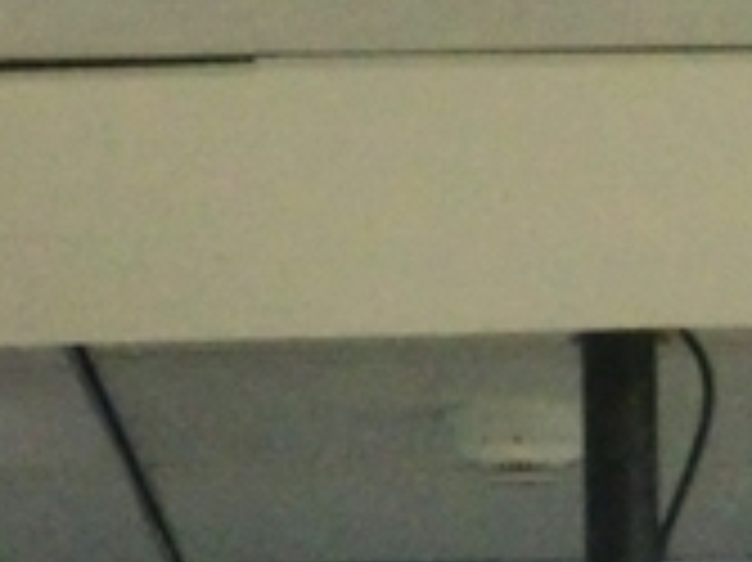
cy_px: 1151
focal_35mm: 647
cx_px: -324
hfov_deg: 3.1
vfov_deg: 2.3
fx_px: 14045
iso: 640
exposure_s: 1/125
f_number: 5.7
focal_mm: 24.17
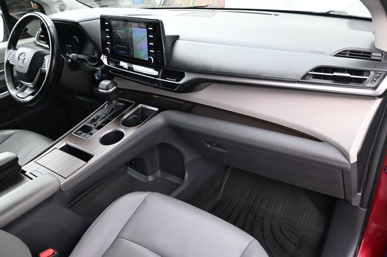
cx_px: 194
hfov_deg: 63.2
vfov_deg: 44.6
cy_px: 128
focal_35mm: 29
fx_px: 314
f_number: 3.8
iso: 500
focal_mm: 19.5
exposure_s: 1/125
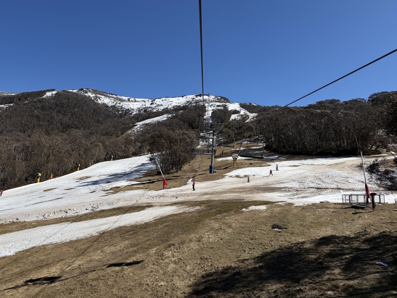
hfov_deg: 71.6
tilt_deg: +3.2
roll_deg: -4.3
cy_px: 149
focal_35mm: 24
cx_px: 198
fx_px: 275
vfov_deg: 56.8
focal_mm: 6.76
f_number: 1.78
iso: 80
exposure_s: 1/6173
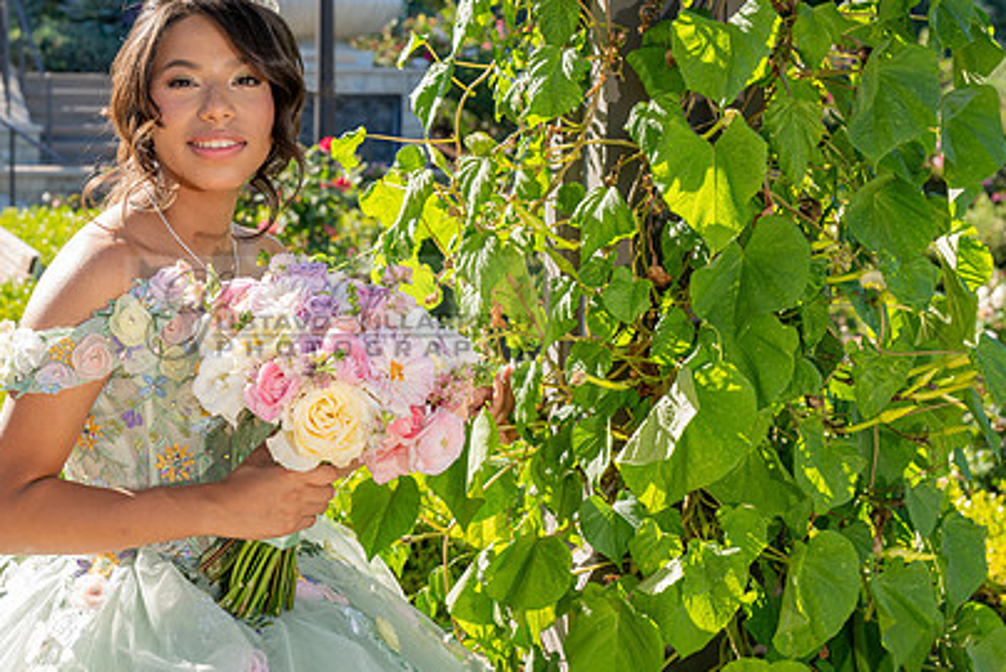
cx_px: 341
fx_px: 2125
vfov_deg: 18.0
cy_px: 315
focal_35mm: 76
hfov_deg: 26.5
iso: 200
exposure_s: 1/200
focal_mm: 53
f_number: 7.1
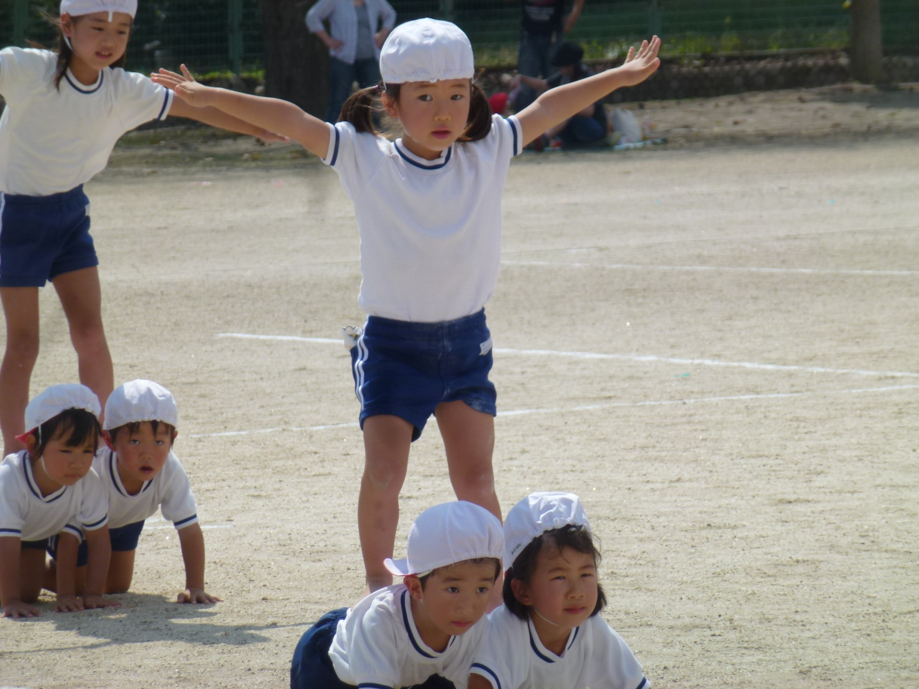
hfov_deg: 6.5
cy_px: 344
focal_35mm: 304
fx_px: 8071
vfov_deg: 4.9
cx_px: 460
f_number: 5.7
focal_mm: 54.5
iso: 100
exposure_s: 1/800
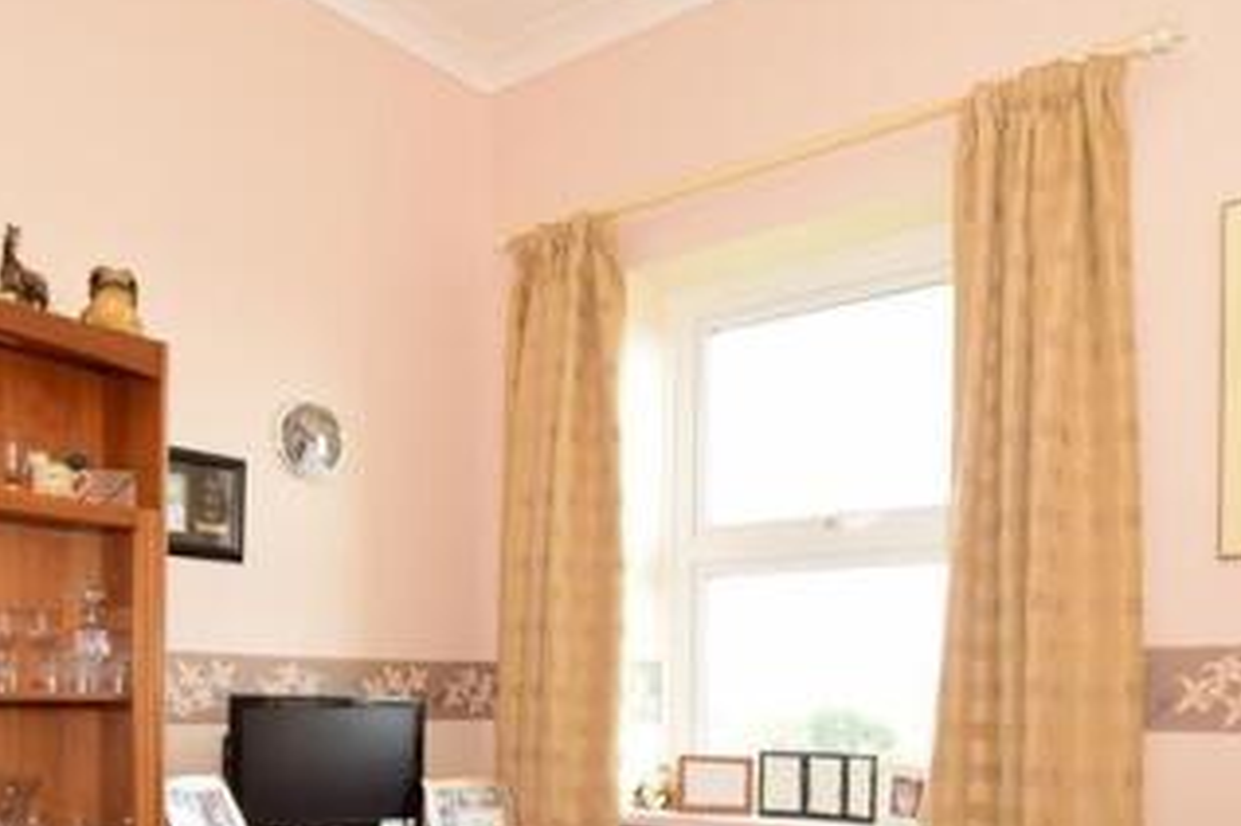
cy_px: 765
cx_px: 712
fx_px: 1068
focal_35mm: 31
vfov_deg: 38.9
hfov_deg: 60.0
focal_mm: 10
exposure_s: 1/5
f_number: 5
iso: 200
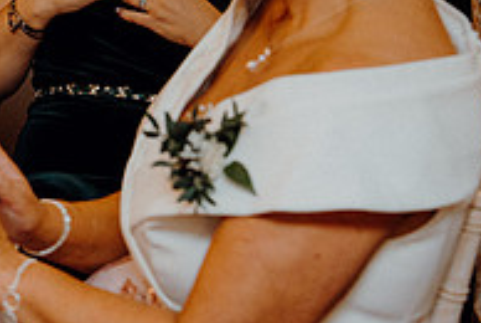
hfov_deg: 9.9
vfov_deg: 6.8
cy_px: -41
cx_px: -179
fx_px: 2716
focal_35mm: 203
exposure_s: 1/160
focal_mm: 68
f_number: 3.5
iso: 2500
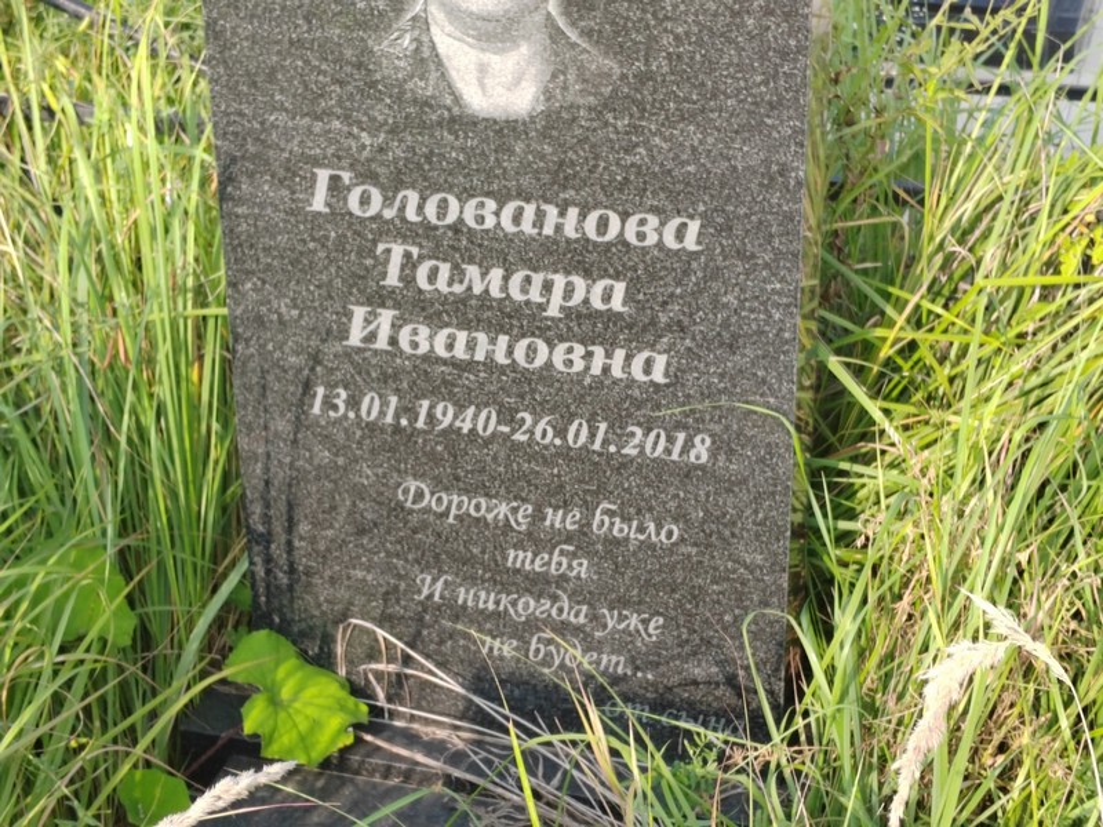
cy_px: 414
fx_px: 2326
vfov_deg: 20.2
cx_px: 552
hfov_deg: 26.7
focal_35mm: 73
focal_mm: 5.52
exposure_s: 1/260
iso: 100
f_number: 1.9
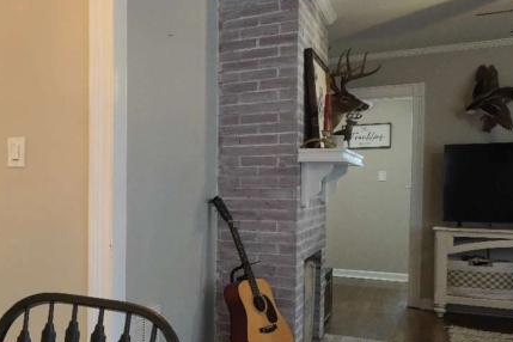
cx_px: -92
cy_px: 201
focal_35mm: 42
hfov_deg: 36.6
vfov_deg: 31.8
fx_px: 598
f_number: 5.6
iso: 400
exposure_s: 1/15
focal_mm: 10
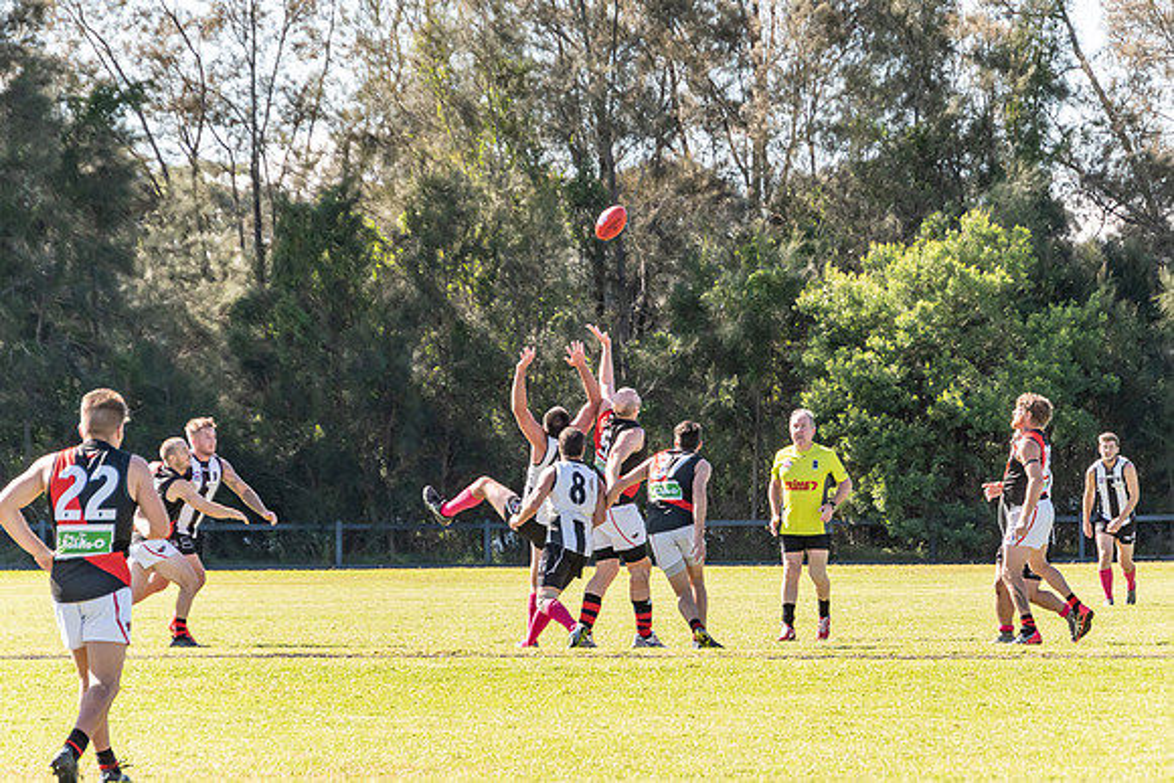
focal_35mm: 297
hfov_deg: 6.9
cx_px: 621
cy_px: 370
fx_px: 9674
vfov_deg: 4.6
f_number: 6.3
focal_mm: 185
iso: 800
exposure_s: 1/1600
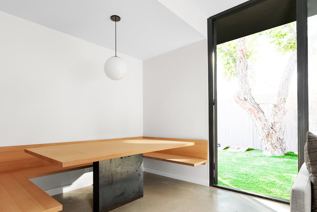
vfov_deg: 61.7
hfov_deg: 83.9
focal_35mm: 20
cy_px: 121
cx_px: 150
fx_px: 176
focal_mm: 17
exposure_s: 1/40
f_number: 5.6
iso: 640
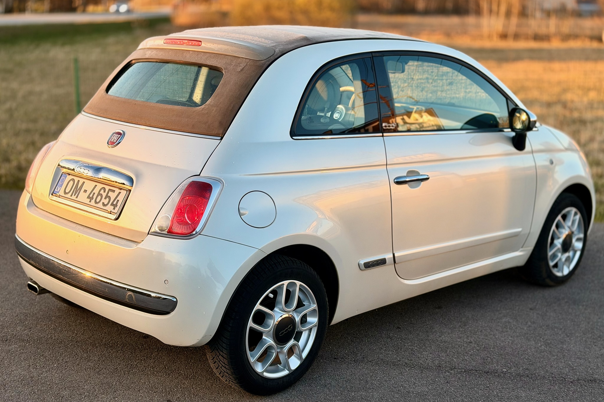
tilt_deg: -12.0
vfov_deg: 27.0
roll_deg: -0.3
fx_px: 839
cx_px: 302
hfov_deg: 39.6
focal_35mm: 50
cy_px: 190
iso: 64
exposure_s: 1/570
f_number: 1.78
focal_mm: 6.76
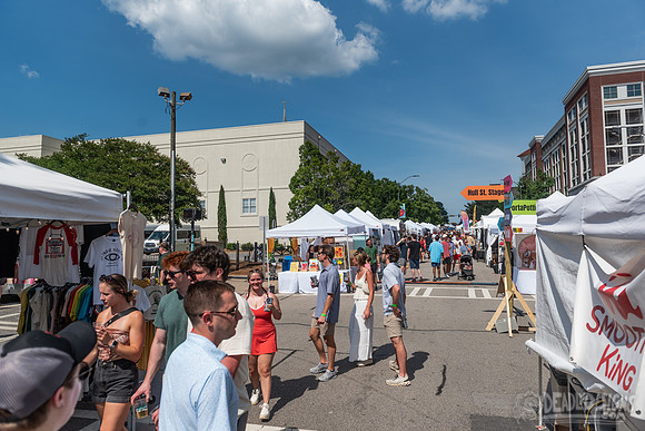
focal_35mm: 24
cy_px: 216
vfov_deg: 53.2
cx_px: 322
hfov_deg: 73.7
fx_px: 430
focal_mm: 24
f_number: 5
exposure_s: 1/1600
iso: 200
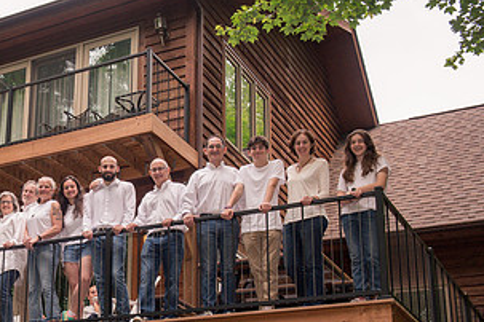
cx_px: 42
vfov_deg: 19.6
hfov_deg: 28.1
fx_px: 928
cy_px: 235
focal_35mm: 69
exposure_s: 1/125
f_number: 13
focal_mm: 36
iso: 1000
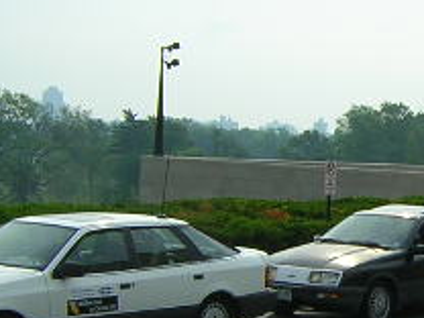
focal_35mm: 111
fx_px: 1360
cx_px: 473
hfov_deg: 17.1
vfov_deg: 13.3
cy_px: 196
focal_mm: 4.7
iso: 100
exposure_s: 1/406
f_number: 5.2
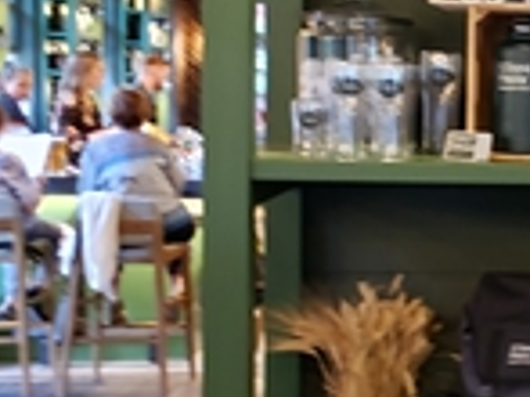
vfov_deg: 17.3
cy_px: 184
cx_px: 854
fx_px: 1300
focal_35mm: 85
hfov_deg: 19.3
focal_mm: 4.3
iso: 250
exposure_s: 1/24
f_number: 1.5
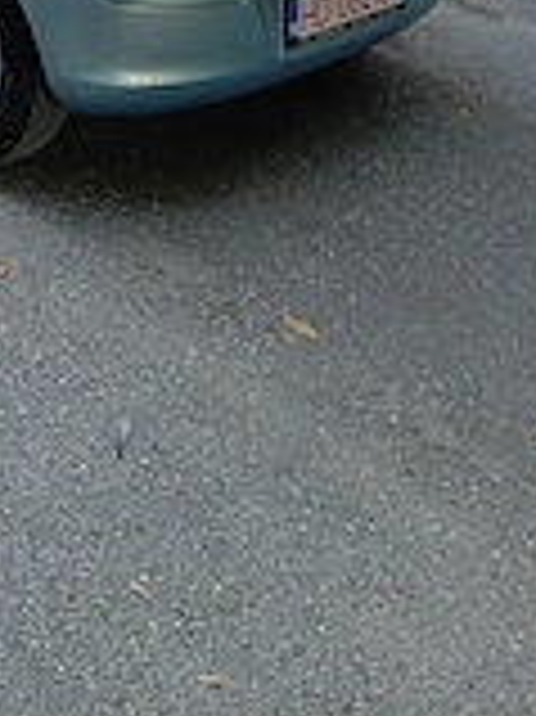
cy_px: -173
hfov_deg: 21.6
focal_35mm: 63
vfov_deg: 26.7
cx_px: -99
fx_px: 1302
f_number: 1.8
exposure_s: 1/33.3
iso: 126
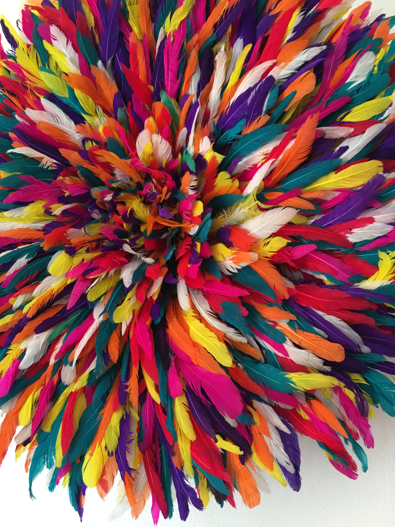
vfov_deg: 61.7
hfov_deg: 48.2
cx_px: 198
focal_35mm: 29
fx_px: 441
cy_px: 264
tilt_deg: +12.2
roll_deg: -5.7
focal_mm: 4.15
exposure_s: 1/17
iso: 40
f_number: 2.2
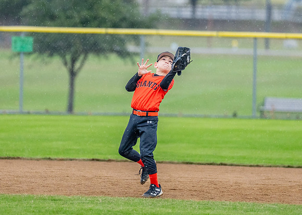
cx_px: 126
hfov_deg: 5.3
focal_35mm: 377
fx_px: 3236
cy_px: 61
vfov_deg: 3.8
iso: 2000
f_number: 2.8
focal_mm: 197
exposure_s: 1/1000
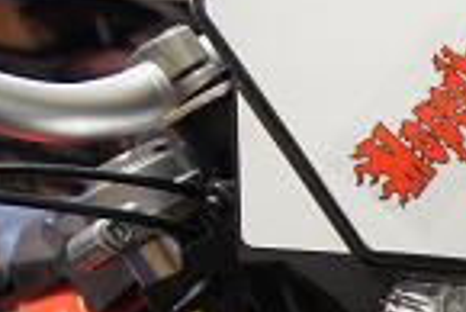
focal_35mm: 114
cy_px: 454
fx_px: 1477
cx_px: 733
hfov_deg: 16.1
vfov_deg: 11.6
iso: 1250
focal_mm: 24
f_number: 4
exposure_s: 1/40
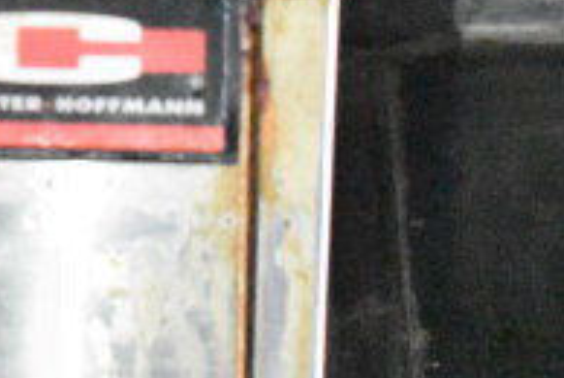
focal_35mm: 160
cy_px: 156
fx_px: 2510
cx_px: -267
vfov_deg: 8.6
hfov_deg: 12.2
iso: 22800
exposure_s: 1/50
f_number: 4.5
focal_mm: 34
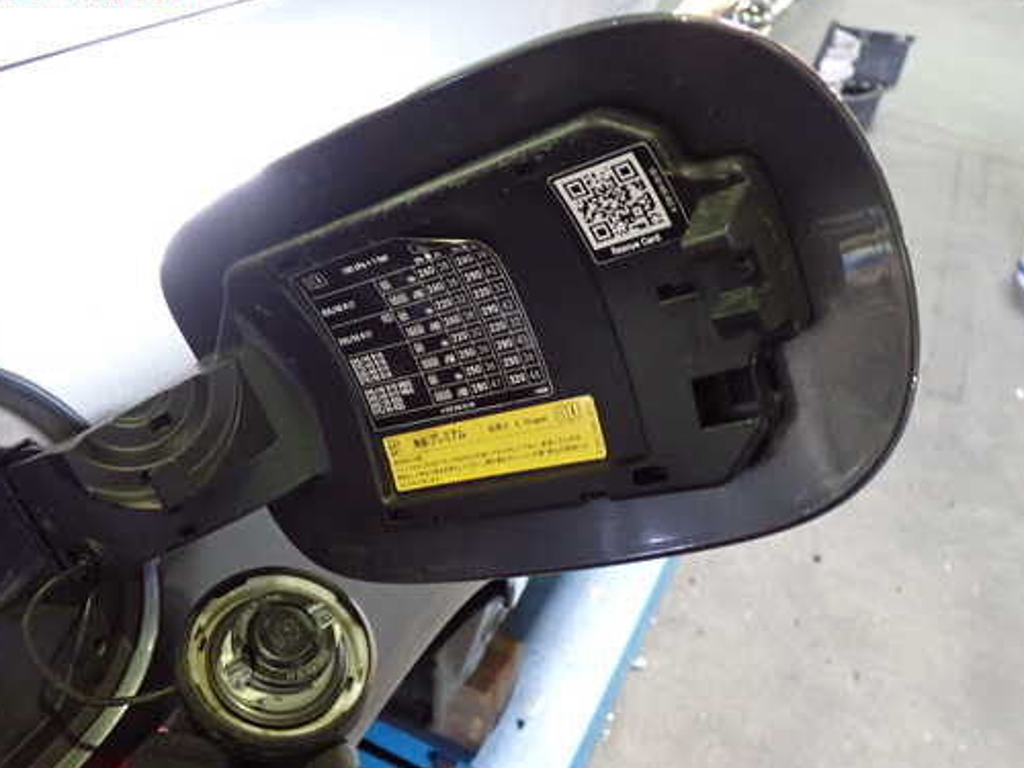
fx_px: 1065
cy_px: 420
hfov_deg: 51.1
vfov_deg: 39.6
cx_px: 422
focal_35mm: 36
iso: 800
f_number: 2.3
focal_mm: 5.4
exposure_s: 1/30
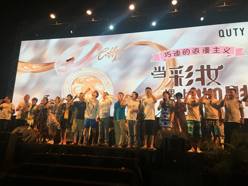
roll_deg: -2.4
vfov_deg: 48.2
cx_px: 124
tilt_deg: +12.8
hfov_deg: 61.7
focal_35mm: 29
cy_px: 93
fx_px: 208
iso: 32
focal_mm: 4.15
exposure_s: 1/33
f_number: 2.2
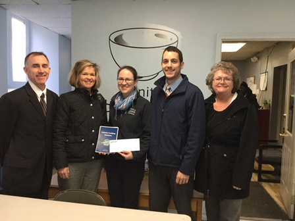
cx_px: 148
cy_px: 110
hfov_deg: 58.4
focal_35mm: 31
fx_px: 264
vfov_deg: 45.4
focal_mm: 3.3
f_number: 2.4
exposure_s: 1/30
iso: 100
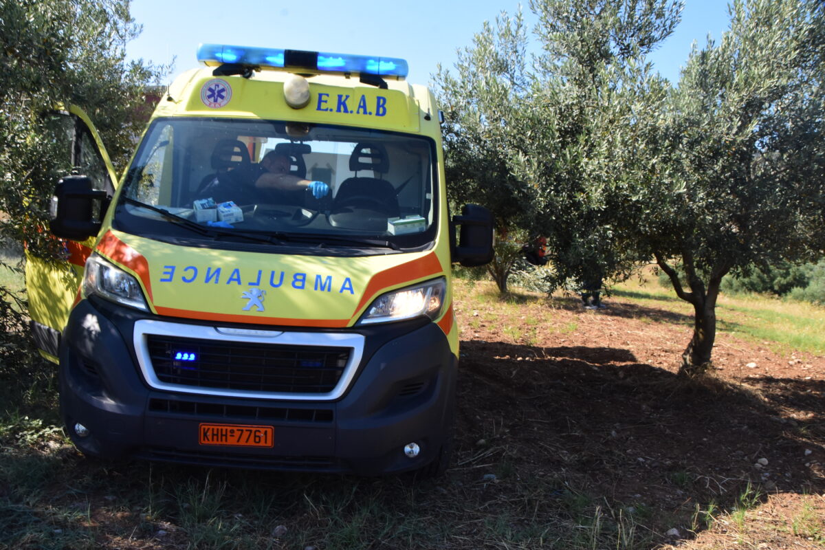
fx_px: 756
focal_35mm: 33
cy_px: 275
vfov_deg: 40.0
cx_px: 412
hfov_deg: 57.2
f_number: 11
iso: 800
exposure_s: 1/500
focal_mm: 22
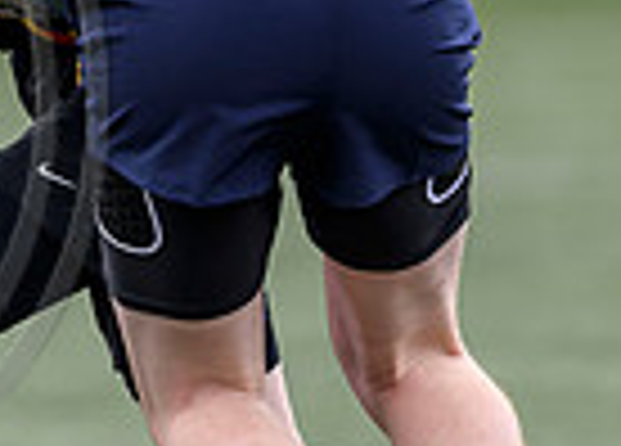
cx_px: -75
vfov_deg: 0.7
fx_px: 35856
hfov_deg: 1.0
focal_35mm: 2030
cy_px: -17
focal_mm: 400
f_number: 3.5
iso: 500
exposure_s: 1/1600
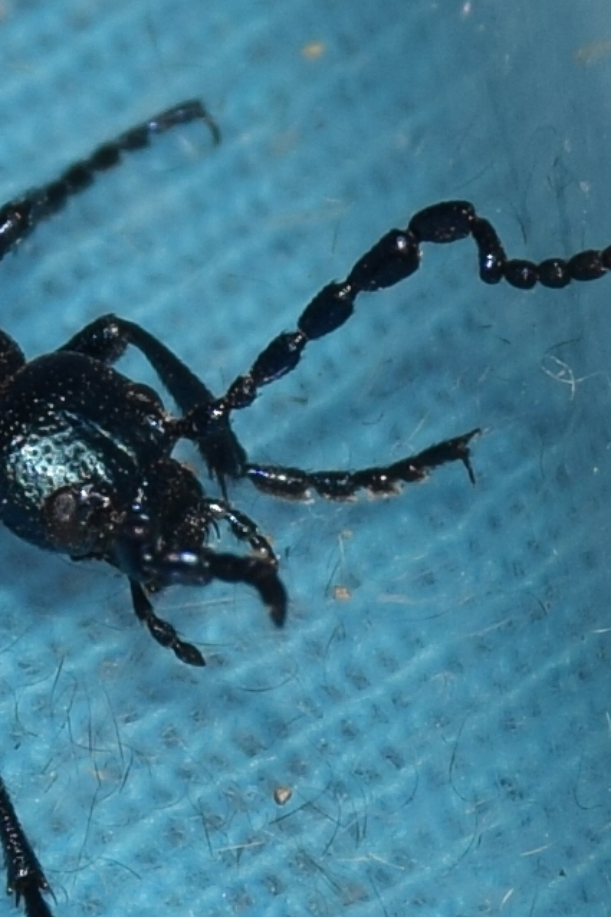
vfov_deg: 6.5
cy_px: 458
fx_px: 8049
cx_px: -32
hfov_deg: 4.3
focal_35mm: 316
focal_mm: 140
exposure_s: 1/160
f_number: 13
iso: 100
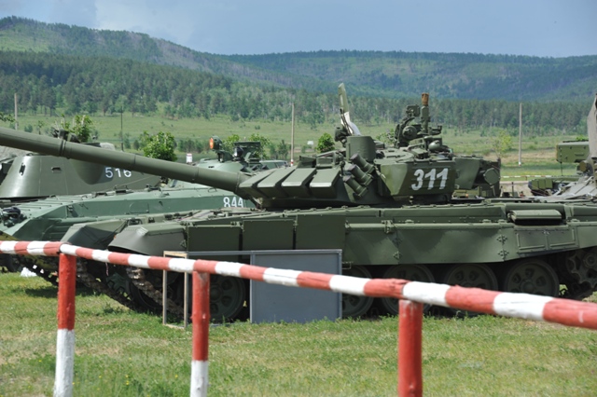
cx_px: 298
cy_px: 198
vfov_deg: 10.1
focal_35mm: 135
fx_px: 2237
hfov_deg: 15.2
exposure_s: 1/320
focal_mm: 135
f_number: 9
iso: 200
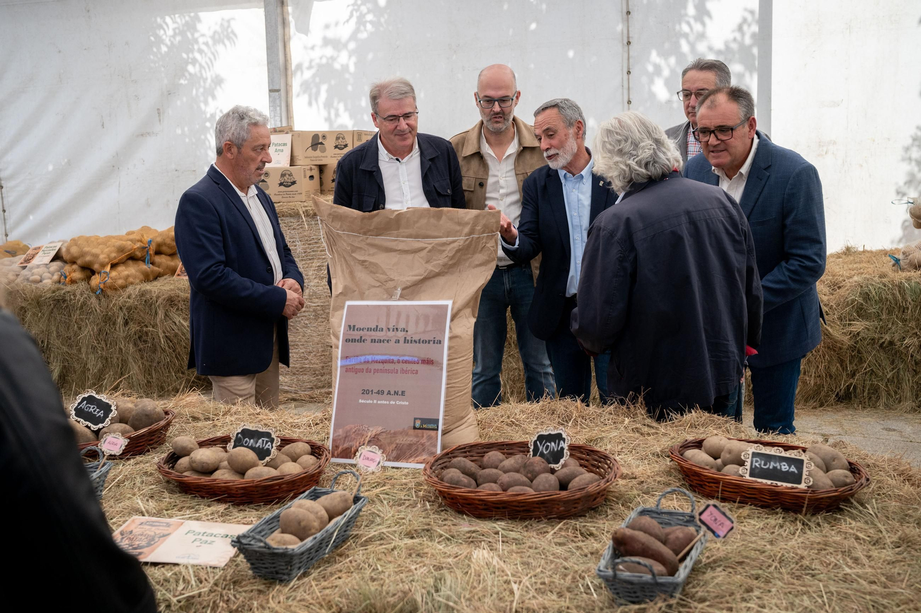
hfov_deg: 50.3
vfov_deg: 34.7
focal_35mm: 38
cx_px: 438
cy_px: 305
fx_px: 981
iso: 400
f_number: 4
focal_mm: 35
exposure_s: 1/500
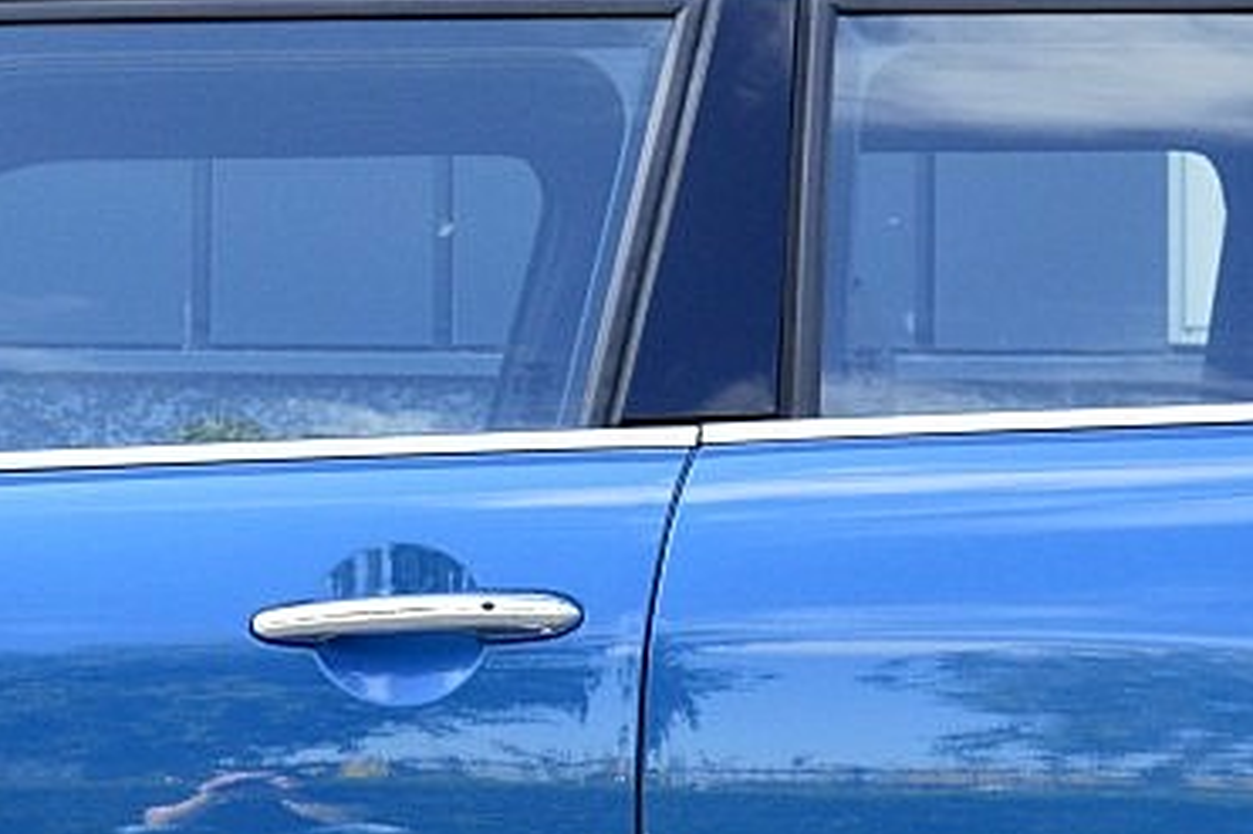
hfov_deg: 11.1
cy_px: 493
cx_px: 247
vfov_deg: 7.5
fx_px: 6401
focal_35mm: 184
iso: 400
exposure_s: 1/125
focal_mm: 28
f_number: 9
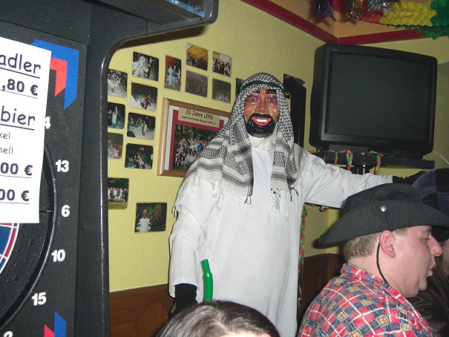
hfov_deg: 49.0
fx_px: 493
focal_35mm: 38
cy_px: 168
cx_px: 224
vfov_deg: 37.7
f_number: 2.8
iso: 200
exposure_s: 1/60
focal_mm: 7.9
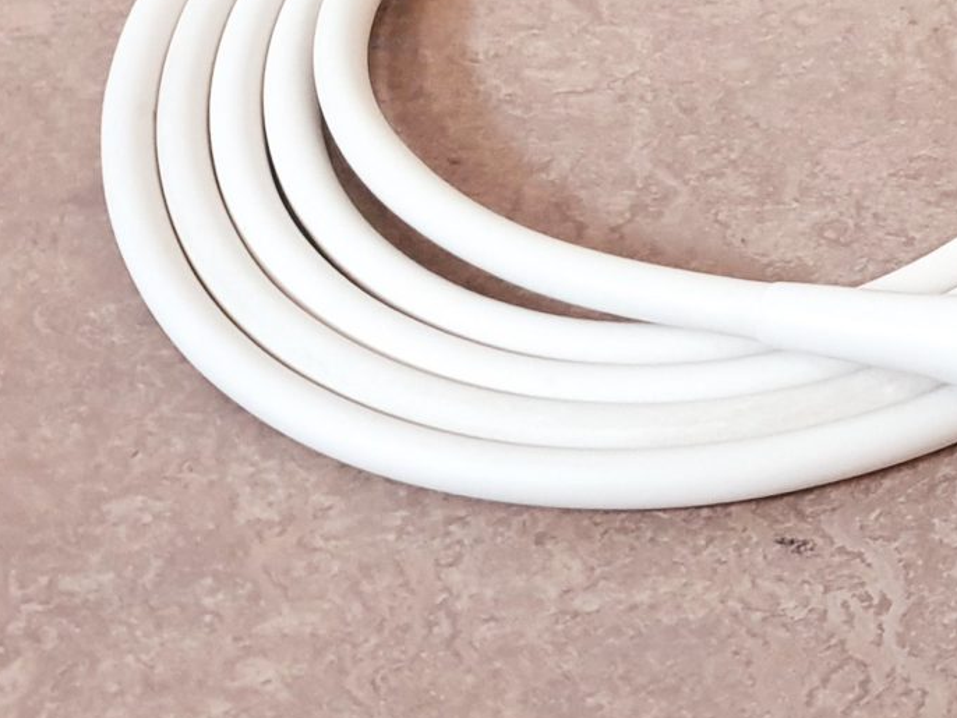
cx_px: 1331
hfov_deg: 18.5
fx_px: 2683
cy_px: 169
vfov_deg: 15.2
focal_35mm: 97
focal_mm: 4.3
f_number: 1.5
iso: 200
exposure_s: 1/50
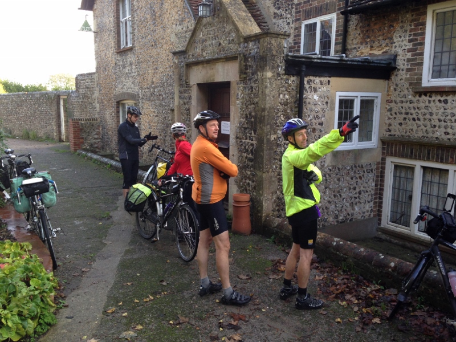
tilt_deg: -8.6
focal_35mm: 33
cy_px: 171
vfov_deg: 42.9
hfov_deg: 55.4
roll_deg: -2.0
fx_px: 435
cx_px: 228
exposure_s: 1/120
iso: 64
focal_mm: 4.12
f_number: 2.4
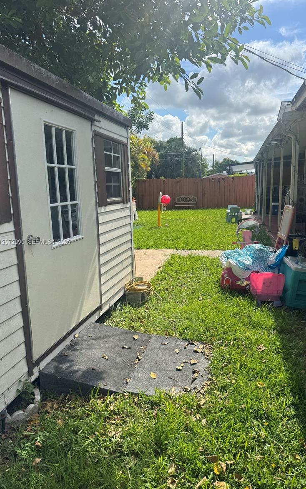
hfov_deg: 47.4
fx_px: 347
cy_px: 242
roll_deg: +0.2
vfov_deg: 70.4
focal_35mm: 26
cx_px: 181
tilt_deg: -10.7
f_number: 1.78
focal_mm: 6.76
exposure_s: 1/2710
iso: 80
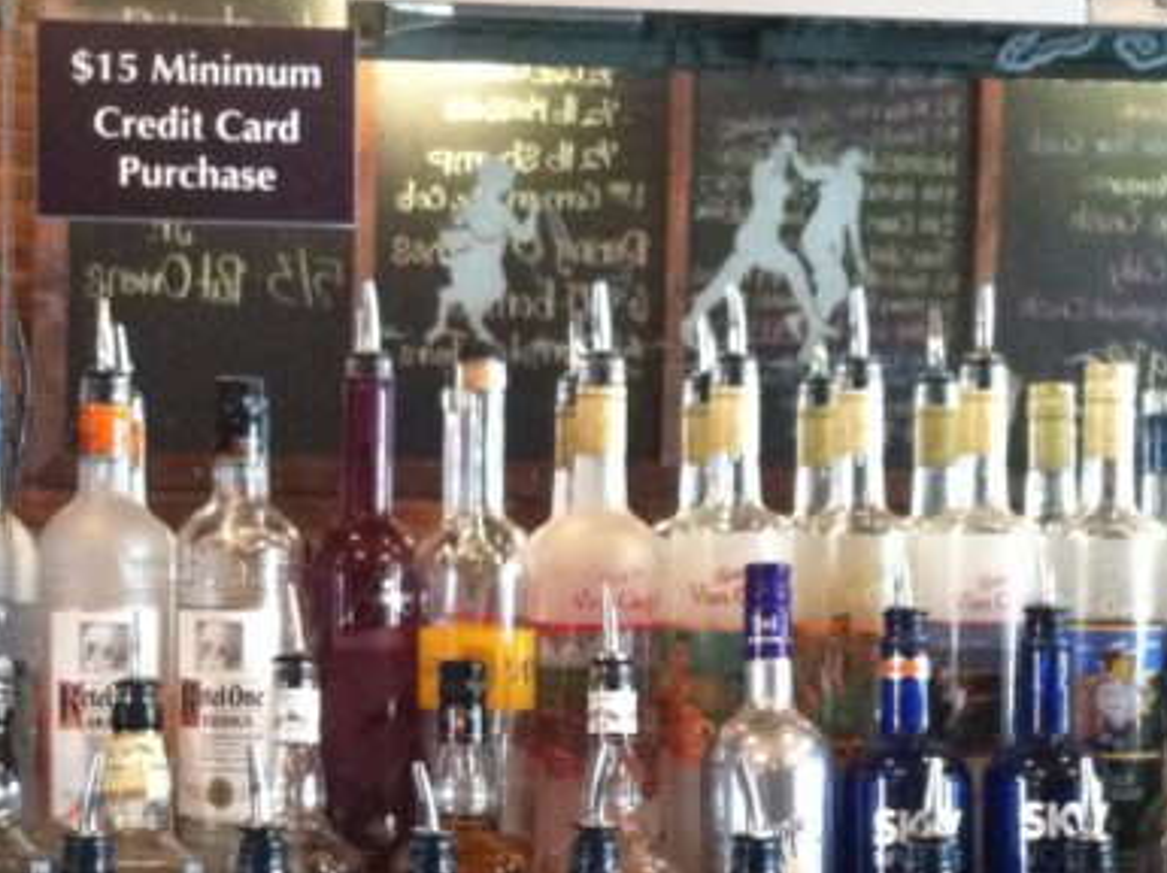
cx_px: 652
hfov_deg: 21.1
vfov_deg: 15.7
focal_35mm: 93
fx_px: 3132
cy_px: 729
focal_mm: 3.85
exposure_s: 1/15
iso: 500
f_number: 2.8
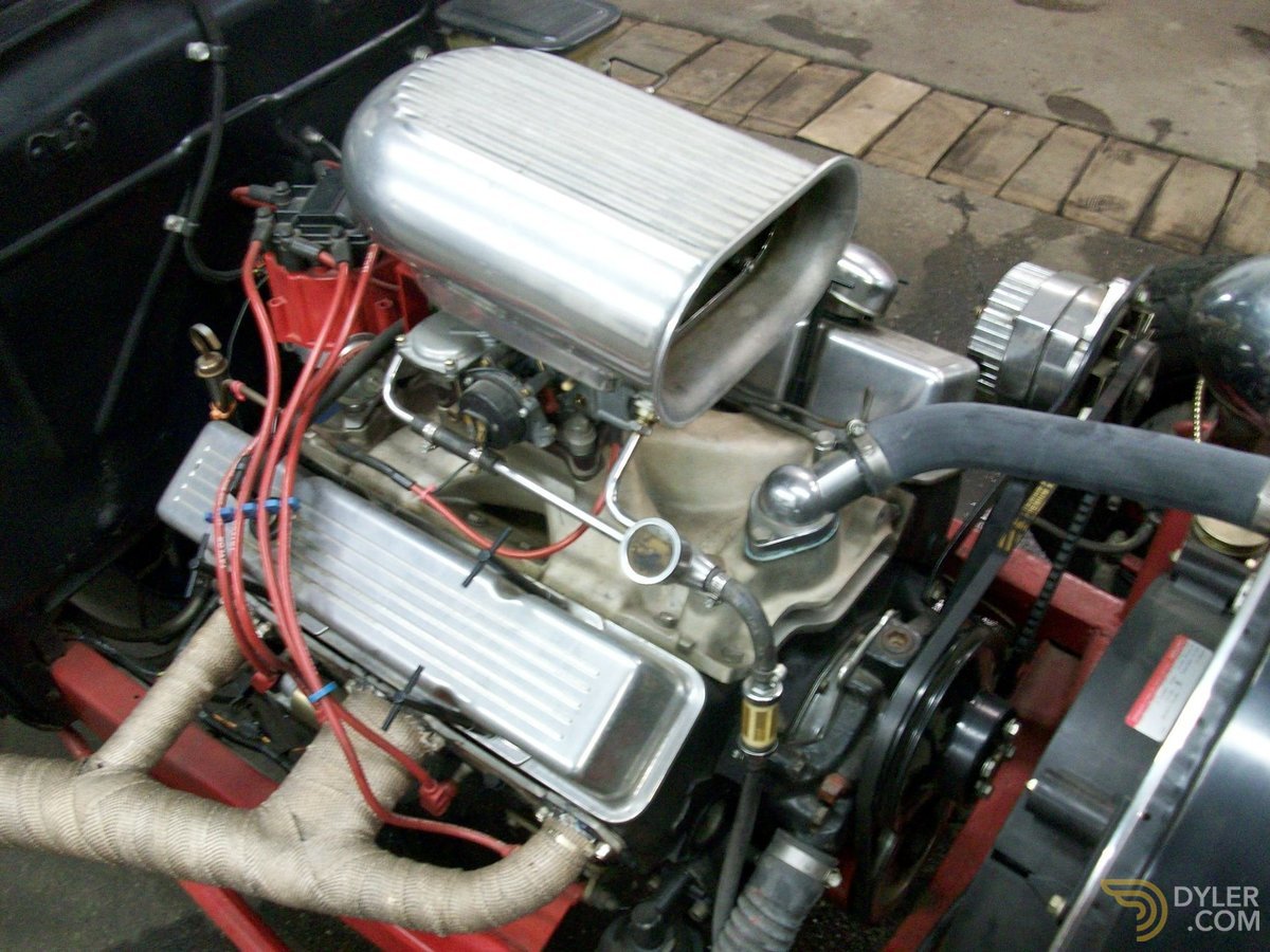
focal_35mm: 34
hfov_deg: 54.0
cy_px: 476
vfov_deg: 41.8
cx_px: 635
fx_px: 1247
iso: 160
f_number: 2.8
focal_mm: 5.7
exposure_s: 1/8.56
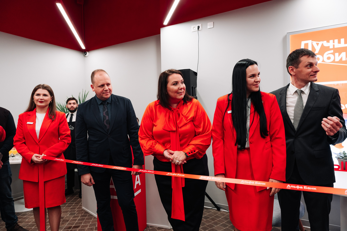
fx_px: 231
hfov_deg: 73.7
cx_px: 174
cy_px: 116
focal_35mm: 24
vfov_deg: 53.1
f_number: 3.5
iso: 640
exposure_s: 1/125
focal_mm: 24
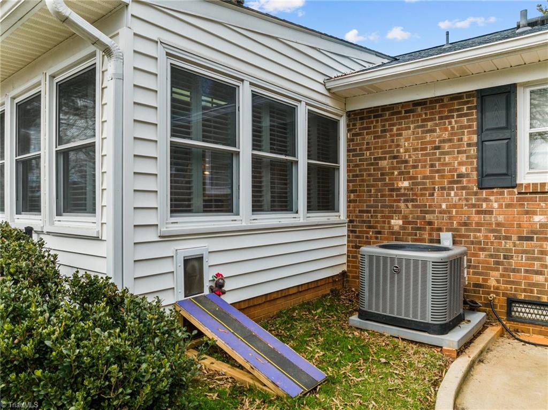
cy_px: 205
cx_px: 274
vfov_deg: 56.7
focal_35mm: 24
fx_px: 380
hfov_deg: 71.6
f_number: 2.8
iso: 220
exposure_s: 1/1250
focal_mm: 12.29
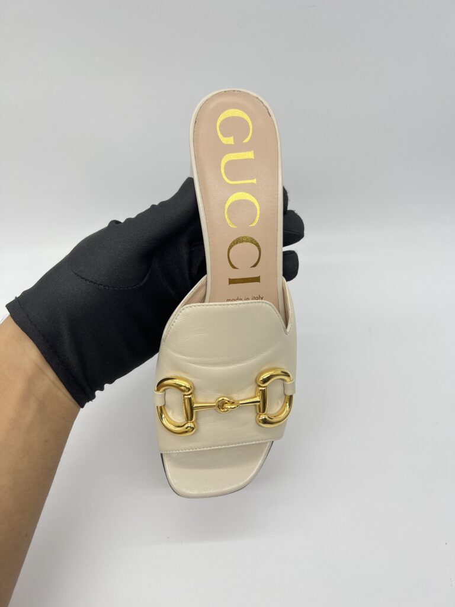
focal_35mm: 26
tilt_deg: -49.8
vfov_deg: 67.3
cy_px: 304
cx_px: 228
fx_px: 456
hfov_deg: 53.1
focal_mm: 5.7
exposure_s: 1/117
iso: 32
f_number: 1.5
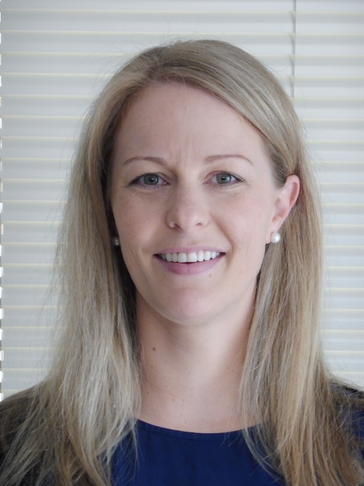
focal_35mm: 231
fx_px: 3239
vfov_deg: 8.6
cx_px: 182
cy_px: 243
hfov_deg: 6.4
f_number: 5.6
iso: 400
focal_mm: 41.3
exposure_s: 1/40
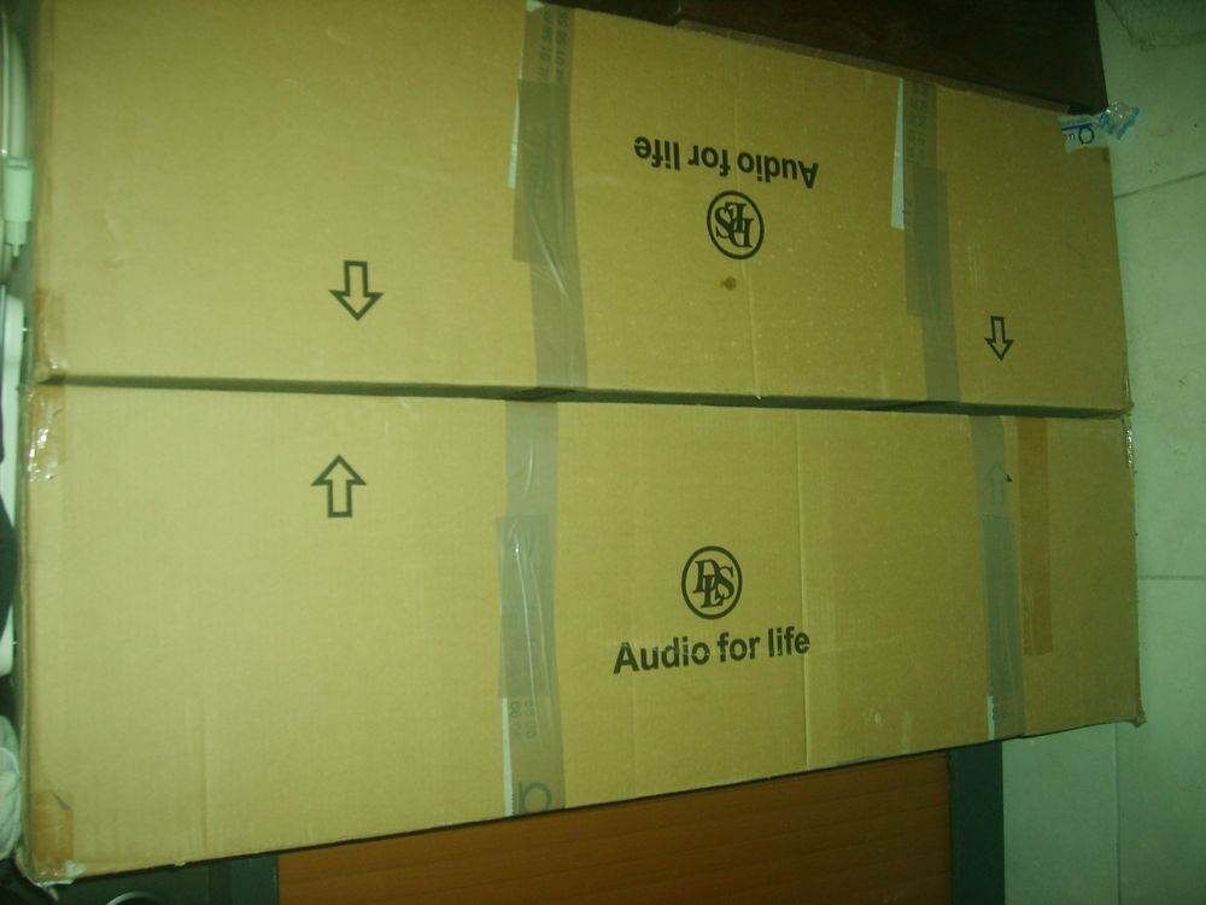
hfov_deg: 52.6
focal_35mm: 35
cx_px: 603
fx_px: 1219
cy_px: 452
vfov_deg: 40.7
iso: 100
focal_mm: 5.8
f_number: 2.8
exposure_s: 1/45
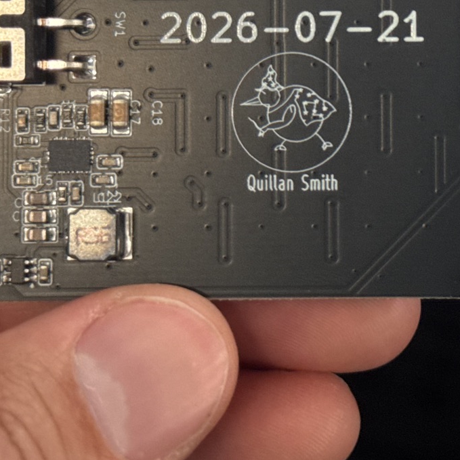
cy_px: 81
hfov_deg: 17.3
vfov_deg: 17.2
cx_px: 367
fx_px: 1503
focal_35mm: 100
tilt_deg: -54.8
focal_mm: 6.76
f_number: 1.78
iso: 320
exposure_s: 1/40
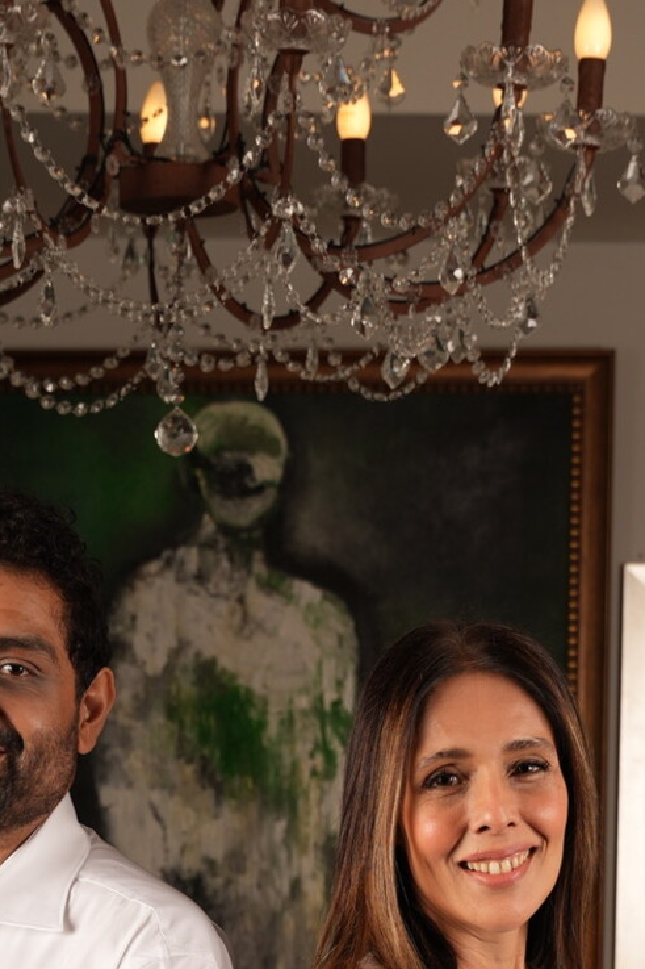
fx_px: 3414
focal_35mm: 127
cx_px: 122
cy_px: 1287
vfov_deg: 15.3
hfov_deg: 10.8
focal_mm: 39
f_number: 4.5
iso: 100
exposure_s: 1/160
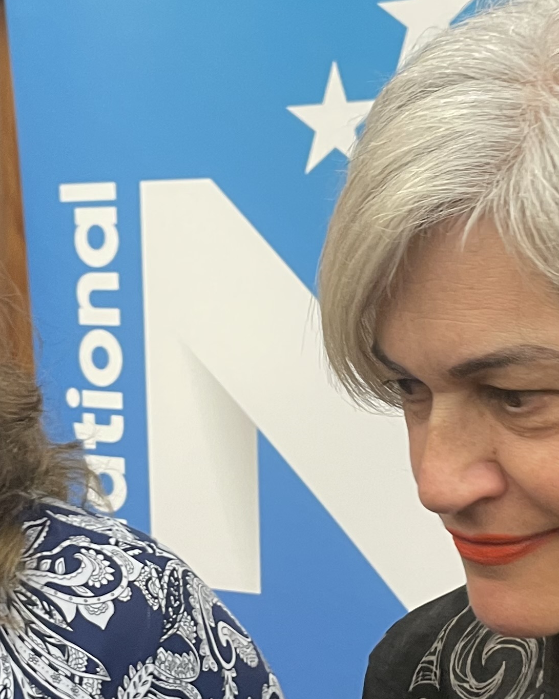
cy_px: 509
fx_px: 1551
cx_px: 225
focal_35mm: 75
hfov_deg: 20.4
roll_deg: +1.6
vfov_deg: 25.1
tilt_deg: -8.6
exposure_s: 1/50
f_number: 1.6
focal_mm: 4.2
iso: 160
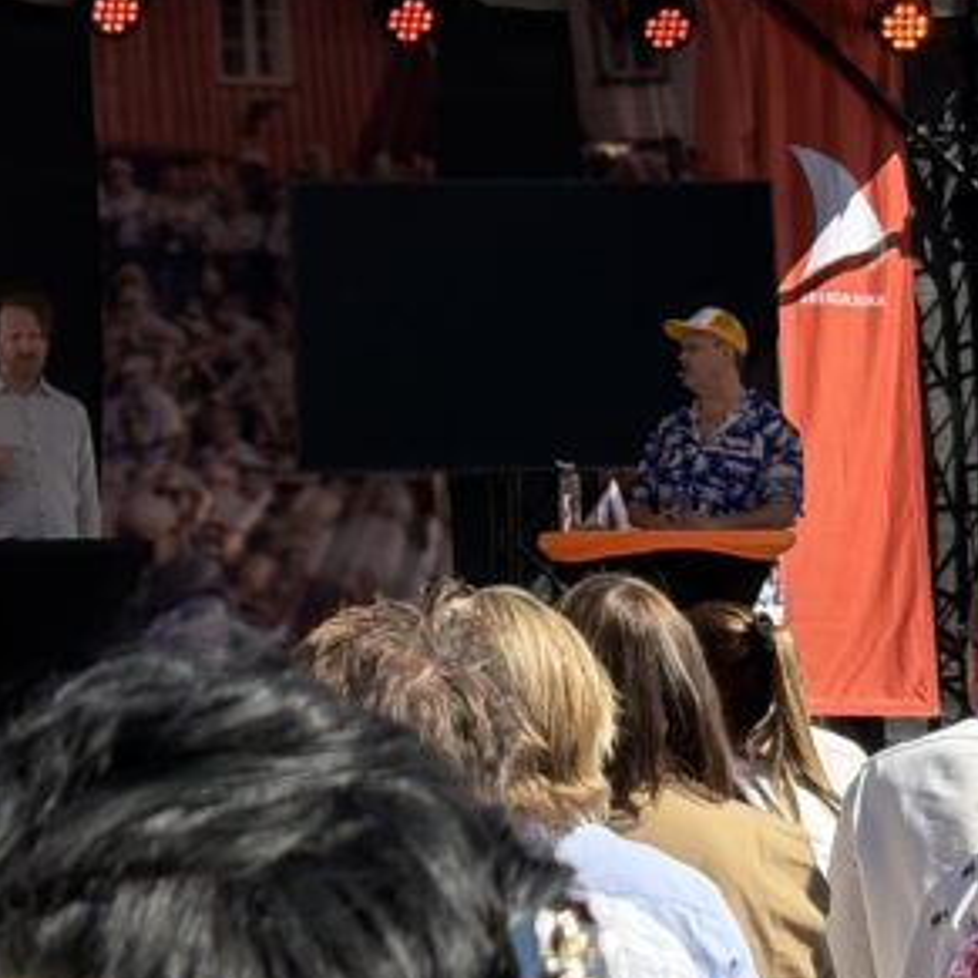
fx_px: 5178
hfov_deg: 10.8
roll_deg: +0.7
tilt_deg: +8.2
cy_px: -128
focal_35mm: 162
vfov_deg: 10.6
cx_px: 390
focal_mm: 5.96
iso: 50
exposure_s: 1/2141
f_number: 1.6
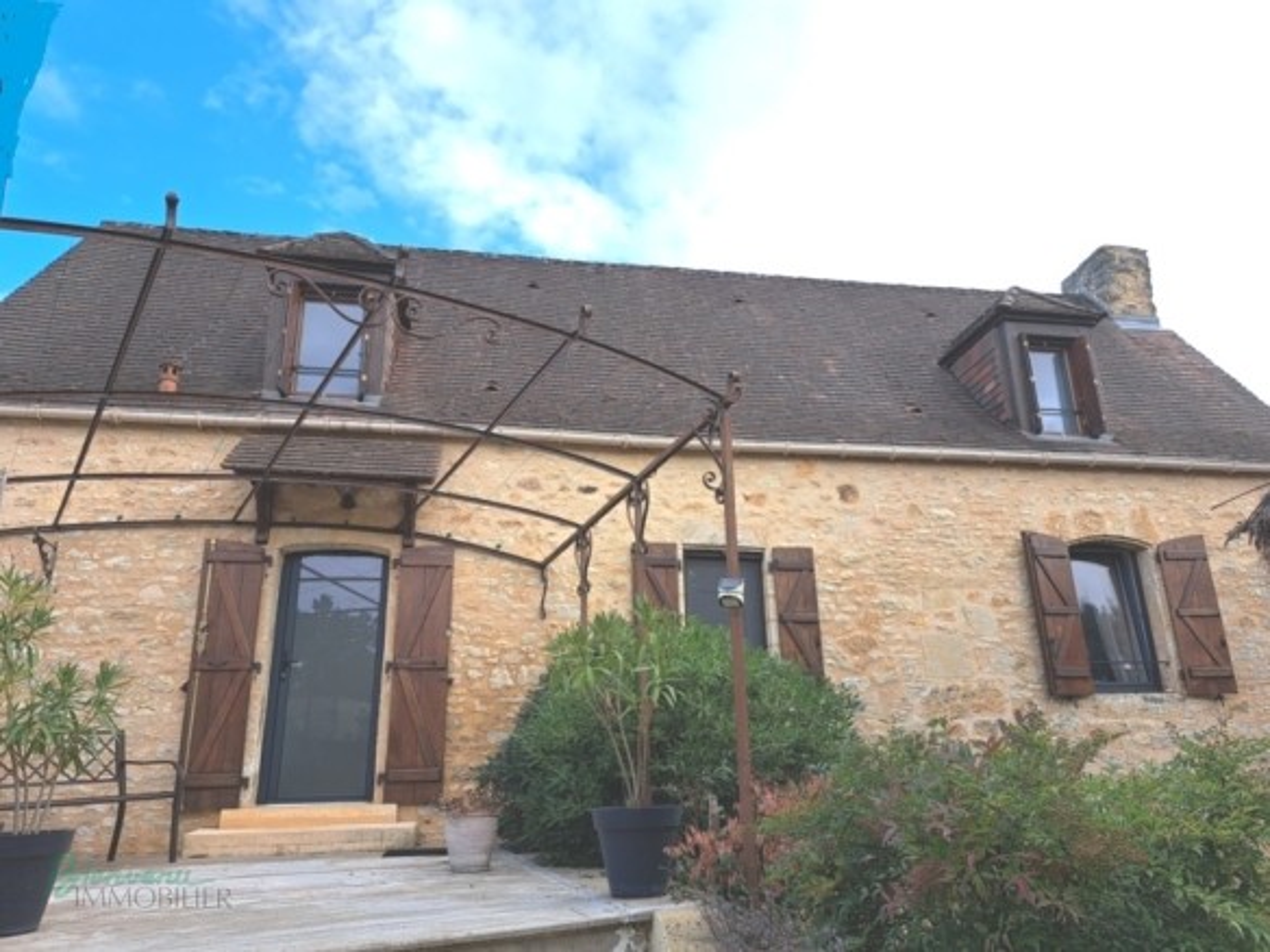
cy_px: 476
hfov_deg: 71.6
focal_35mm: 24
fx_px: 881
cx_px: 635
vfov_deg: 56.8
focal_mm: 5.23
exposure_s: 1/596
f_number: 1.8
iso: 50
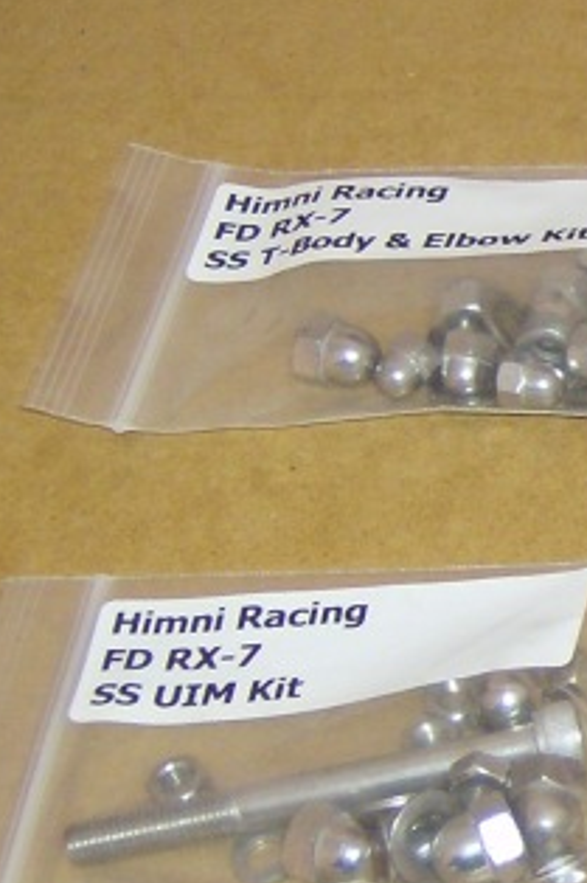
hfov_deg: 10.4
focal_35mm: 122
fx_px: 2987
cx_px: 1123
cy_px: 426
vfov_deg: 16.8
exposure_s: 1/60
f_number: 2.8
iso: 200
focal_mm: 6
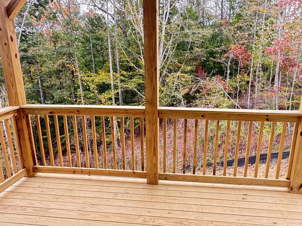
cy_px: 143
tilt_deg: -17.9
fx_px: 270
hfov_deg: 58.3
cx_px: 160
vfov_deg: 45.0
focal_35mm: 31
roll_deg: -0.1
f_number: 2.2
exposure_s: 1/99
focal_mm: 2.22
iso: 80
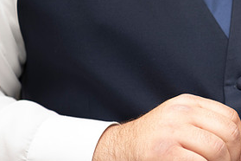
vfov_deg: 10.6
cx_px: 231
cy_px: 74
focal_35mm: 129
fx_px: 864
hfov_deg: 15.6
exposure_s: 1/100
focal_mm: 62
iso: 50
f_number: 2.8
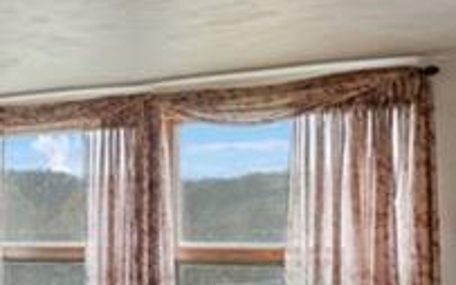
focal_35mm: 72
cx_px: -395
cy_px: 205
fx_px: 895
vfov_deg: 18.0
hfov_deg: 19.7
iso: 50
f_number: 6.3
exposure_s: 1/10
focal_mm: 14
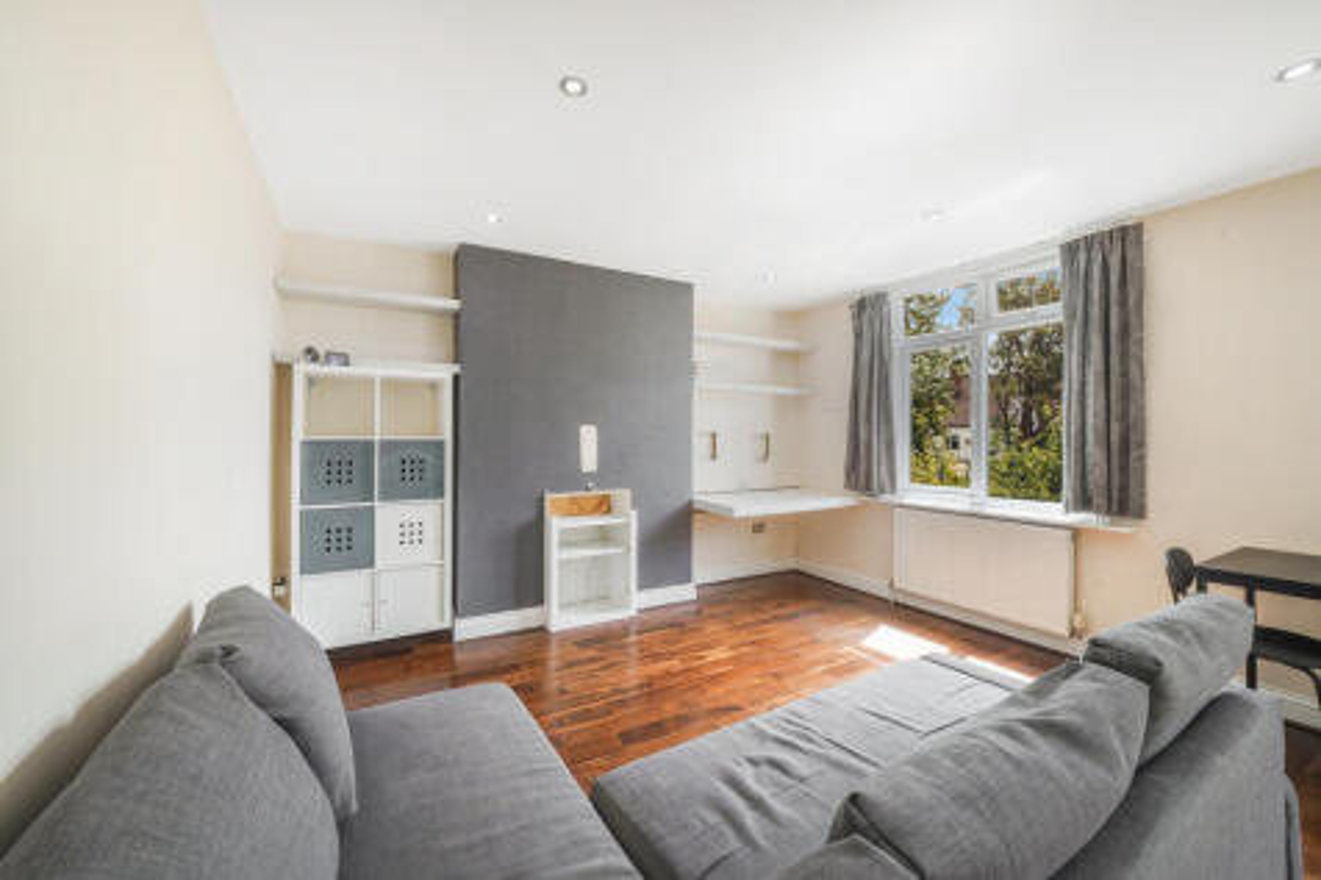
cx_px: 660
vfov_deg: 81.2
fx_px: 514
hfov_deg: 104.3
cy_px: 440
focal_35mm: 14
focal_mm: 14
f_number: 14
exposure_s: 1/10
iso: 500
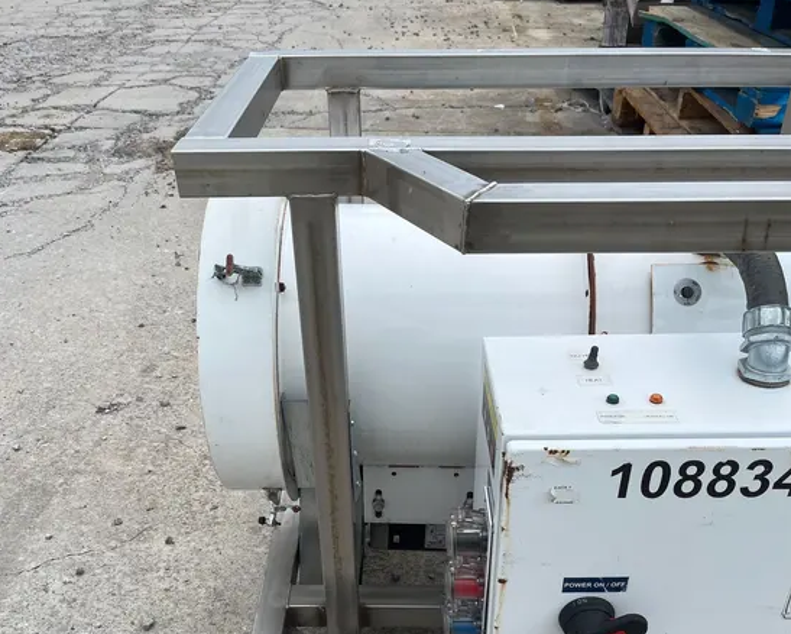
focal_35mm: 34
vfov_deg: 42.3
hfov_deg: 52.8
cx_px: 395
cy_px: 461
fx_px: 796
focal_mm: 5.1
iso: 50
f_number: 1.6
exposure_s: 1/2179
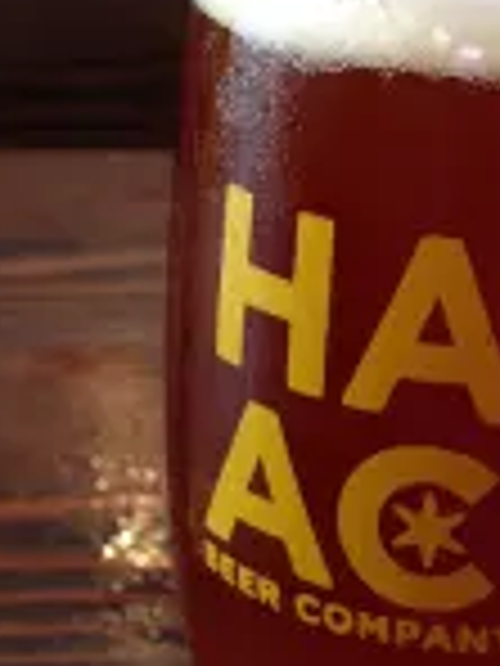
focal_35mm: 89
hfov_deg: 16.3
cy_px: 580
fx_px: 1714
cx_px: 495
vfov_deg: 21.6
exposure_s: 1/20
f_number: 2.4
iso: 125
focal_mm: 4.12
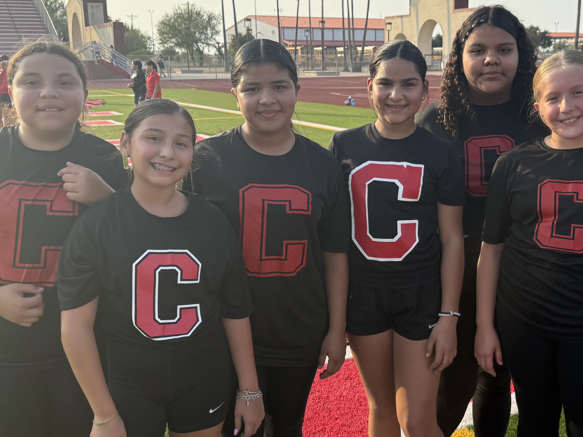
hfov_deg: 42.5
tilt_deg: -13.1
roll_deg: +0.8
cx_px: 379
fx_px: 741
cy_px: 229
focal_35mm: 44
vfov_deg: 32.9
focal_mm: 6.76
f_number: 1.78
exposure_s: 1/2370
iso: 100
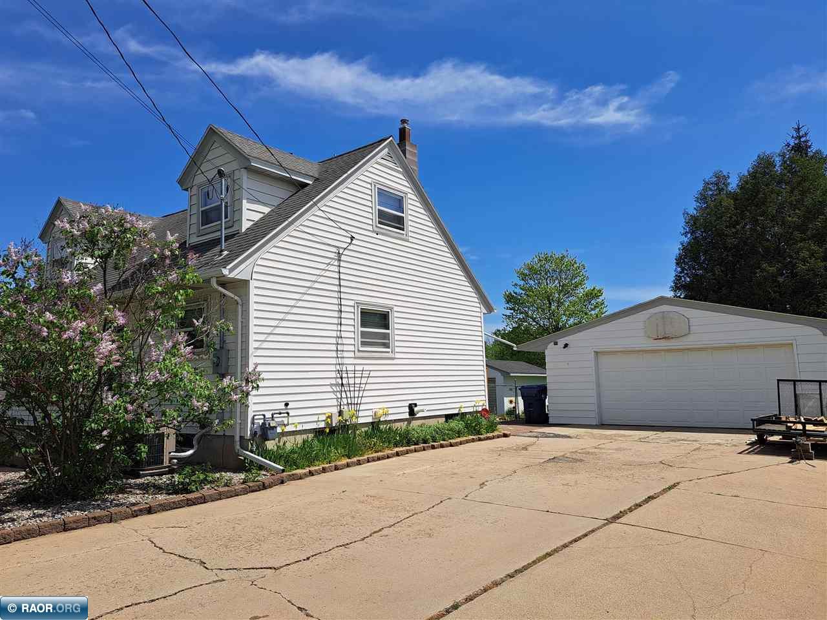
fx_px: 573
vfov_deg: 56.8
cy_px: 310
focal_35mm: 24
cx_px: 414
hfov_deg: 71.6
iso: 50
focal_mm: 5.23
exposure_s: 1/2433
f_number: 1.8
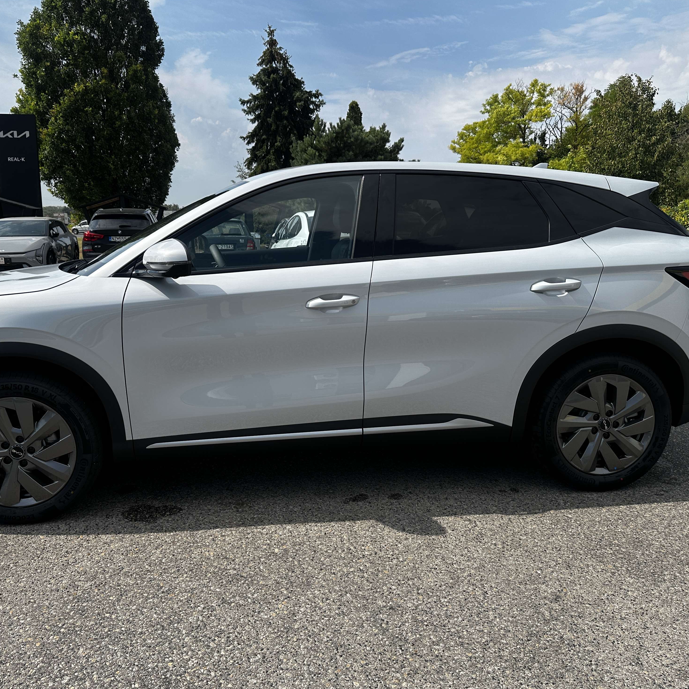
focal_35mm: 29
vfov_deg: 55.6
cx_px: 303
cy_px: 343
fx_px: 653
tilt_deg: -10.4
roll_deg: +0.4
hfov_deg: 55.5
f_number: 1.78
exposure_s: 1/5848
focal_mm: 6.86
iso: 80
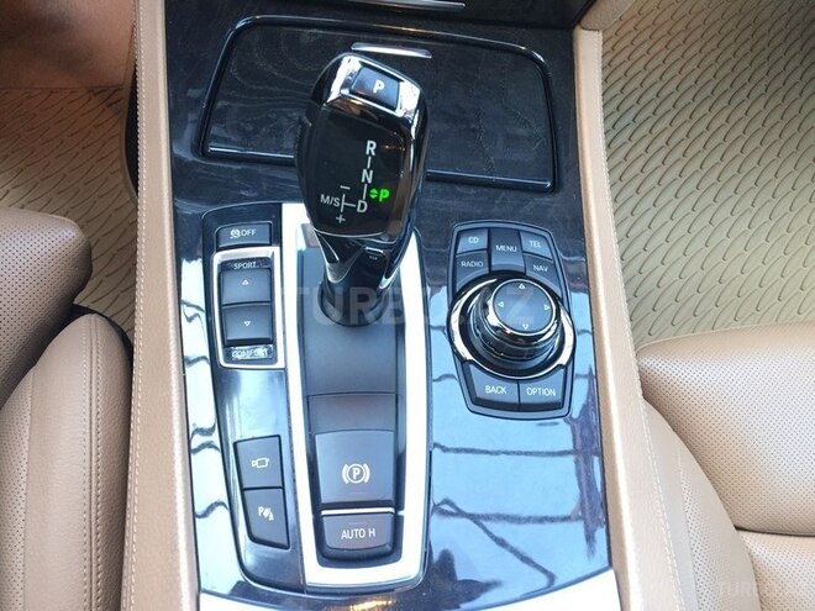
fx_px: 683
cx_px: 408
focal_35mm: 29
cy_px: 306
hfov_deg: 61.7
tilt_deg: -70.7
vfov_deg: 48.2
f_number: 2.2
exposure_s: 1/33
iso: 160
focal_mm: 4.15
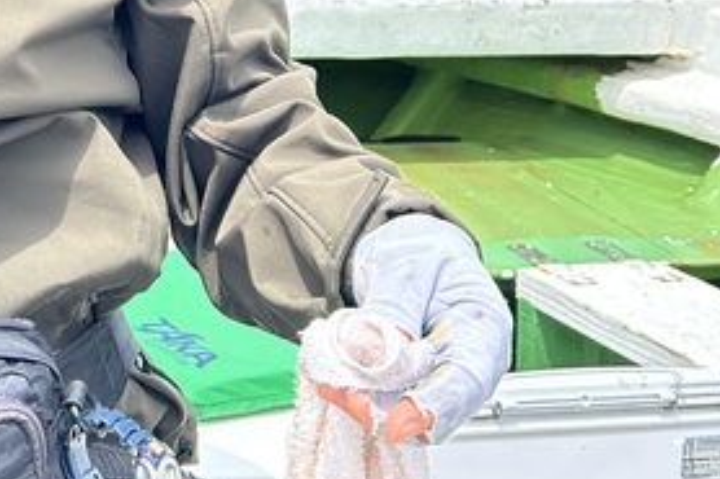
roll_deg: +1.2
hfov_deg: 22.9
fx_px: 1659
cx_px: -98
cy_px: -199
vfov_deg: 15.4
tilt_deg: +3.5
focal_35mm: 83
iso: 50
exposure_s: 1/3077
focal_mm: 5.7
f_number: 1.5
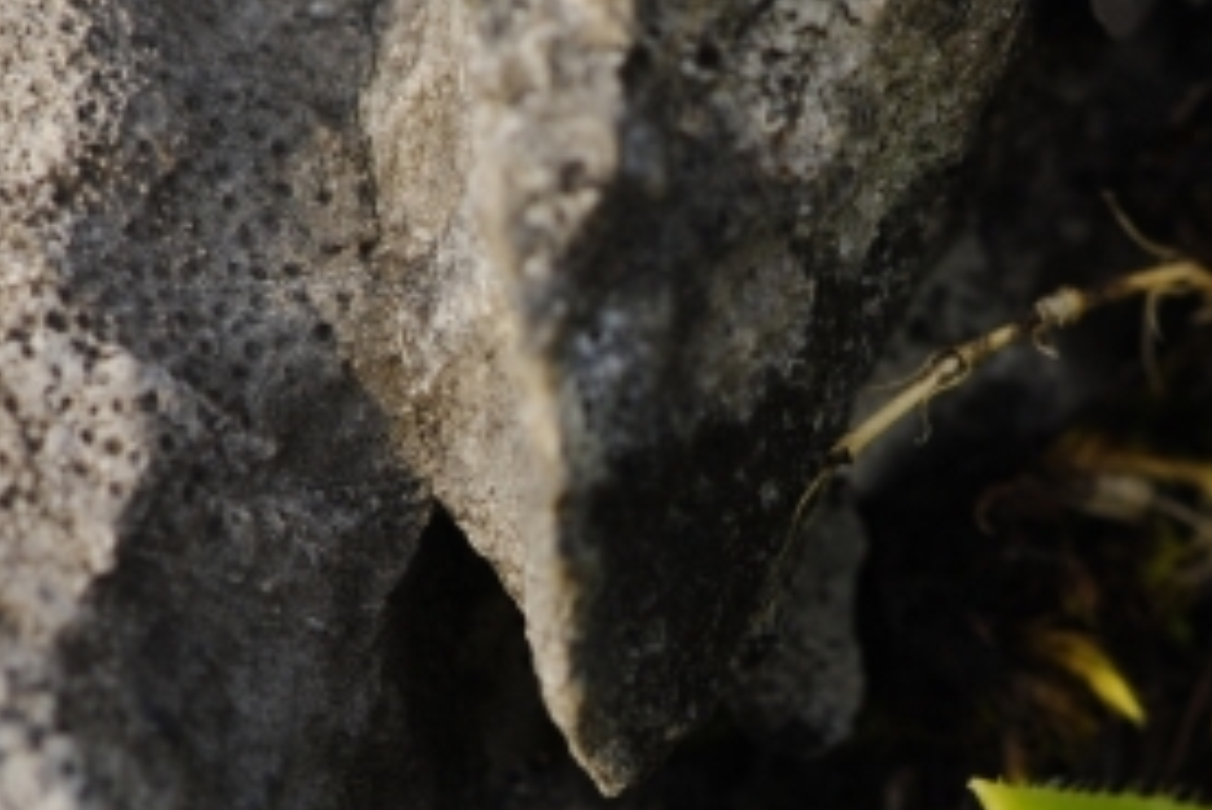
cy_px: 709
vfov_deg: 3.7
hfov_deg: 5.6
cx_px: 796
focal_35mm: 368
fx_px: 12410
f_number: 7.1
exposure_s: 1/160
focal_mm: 85
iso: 200
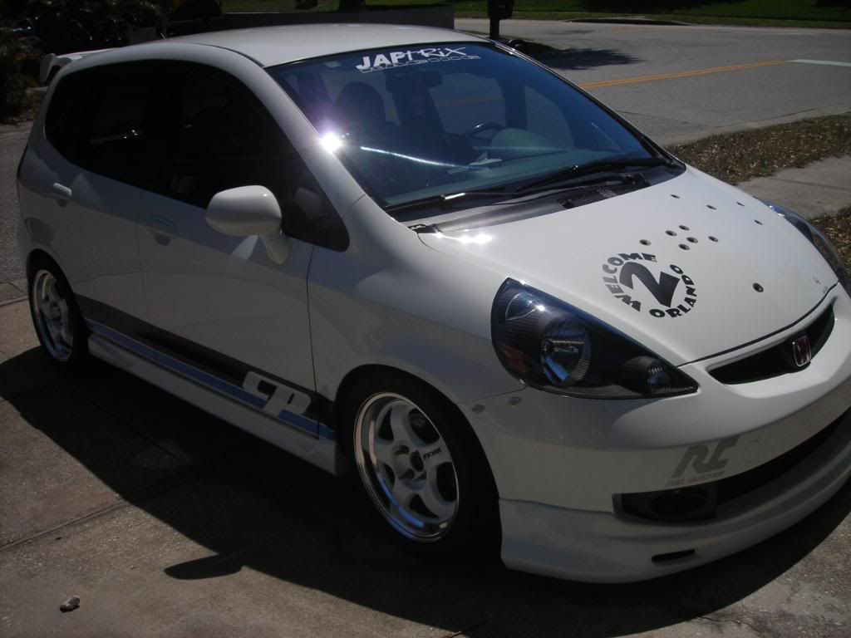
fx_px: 934
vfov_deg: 37.7
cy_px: 319
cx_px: 426
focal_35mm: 38
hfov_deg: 49.0
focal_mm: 6.3
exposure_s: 1/591
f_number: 6.4
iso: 50
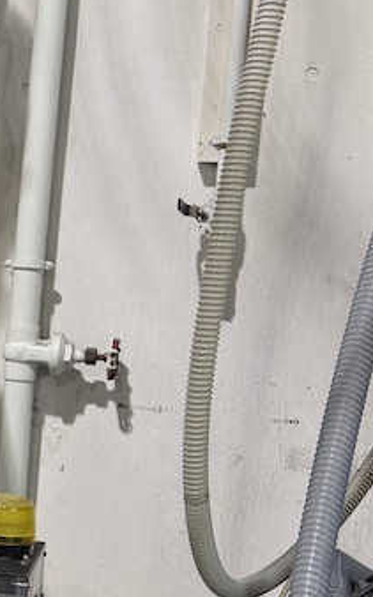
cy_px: 387
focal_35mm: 77
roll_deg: -4.0
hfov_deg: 14.9
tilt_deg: -5.1
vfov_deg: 26.7
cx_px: -278
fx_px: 1253
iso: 125
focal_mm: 6.76
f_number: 1.78
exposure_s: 1/60
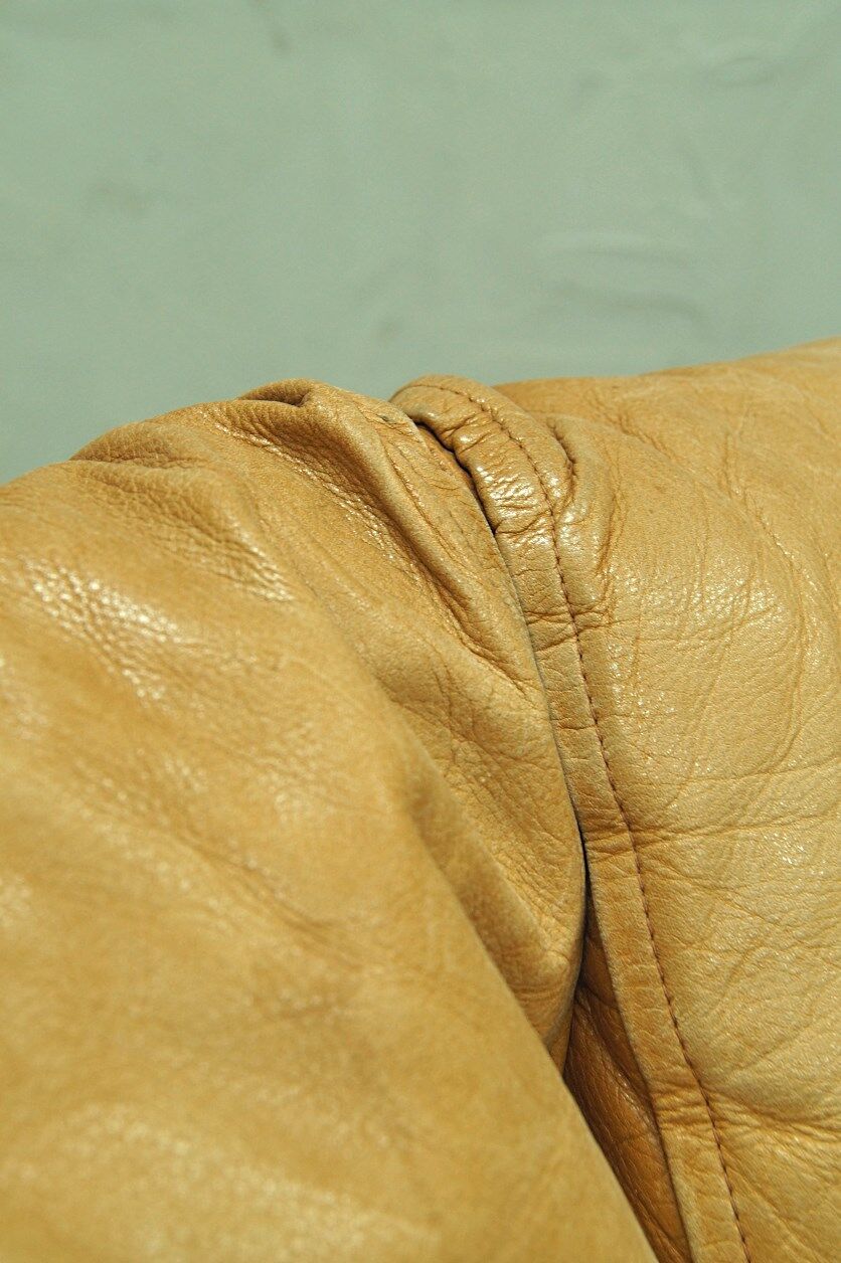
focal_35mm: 52
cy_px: 632
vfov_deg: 37.9
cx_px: 420
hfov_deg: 25.7
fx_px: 1842
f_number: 7.1
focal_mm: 35
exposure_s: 1/10
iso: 400
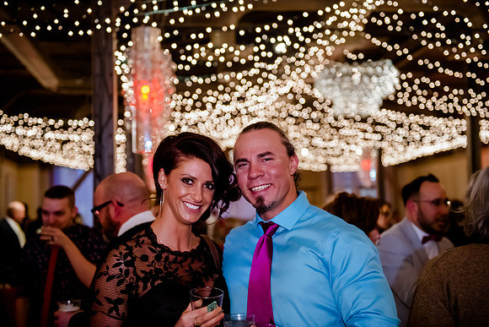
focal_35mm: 50
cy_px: 164
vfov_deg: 27.0
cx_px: 244
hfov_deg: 39.6
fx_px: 679
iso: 5000
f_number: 2.8
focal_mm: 50
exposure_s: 1/125
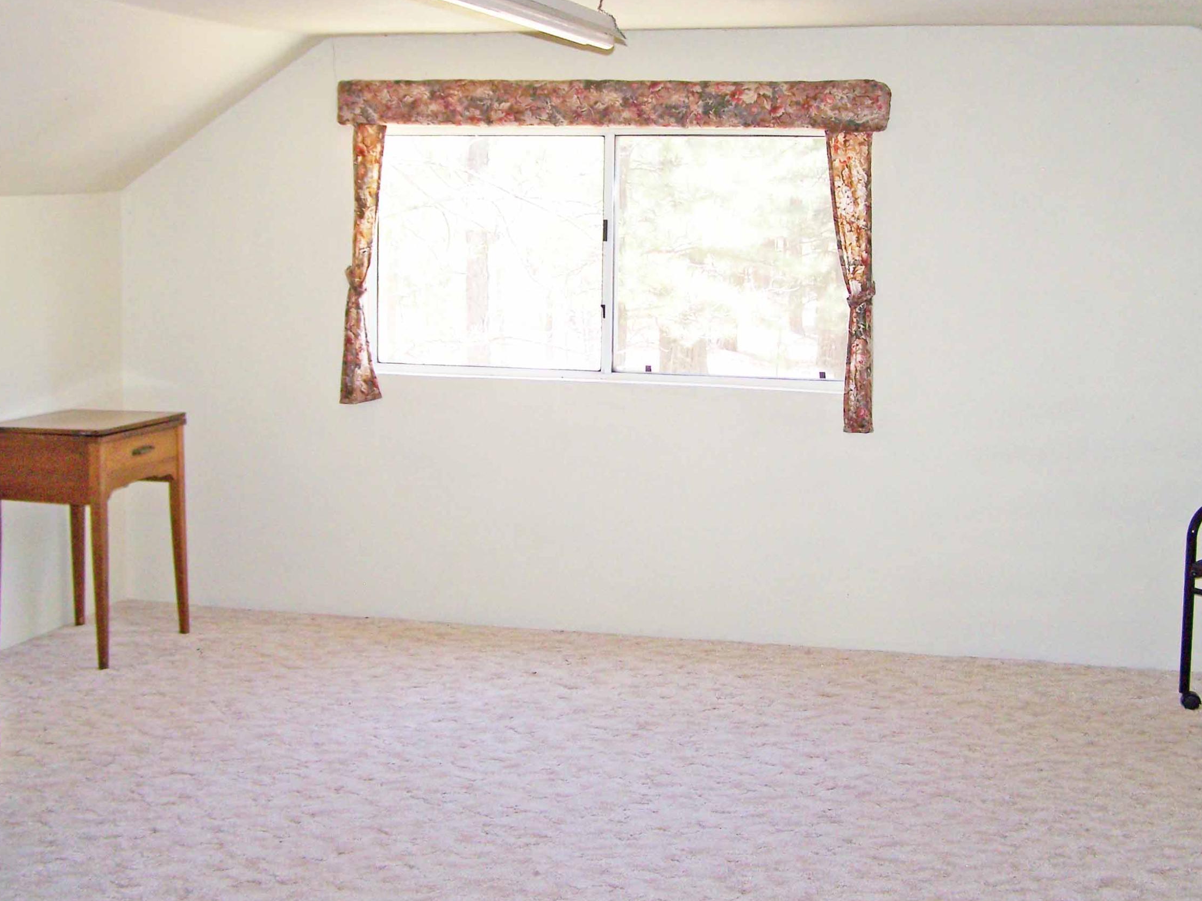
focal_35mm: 51
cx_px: 623
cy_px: 384
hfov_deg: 37.5
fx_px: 1771
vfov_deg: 28.5
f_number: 2.8
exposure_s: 1/60
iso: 80
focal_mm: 6.3
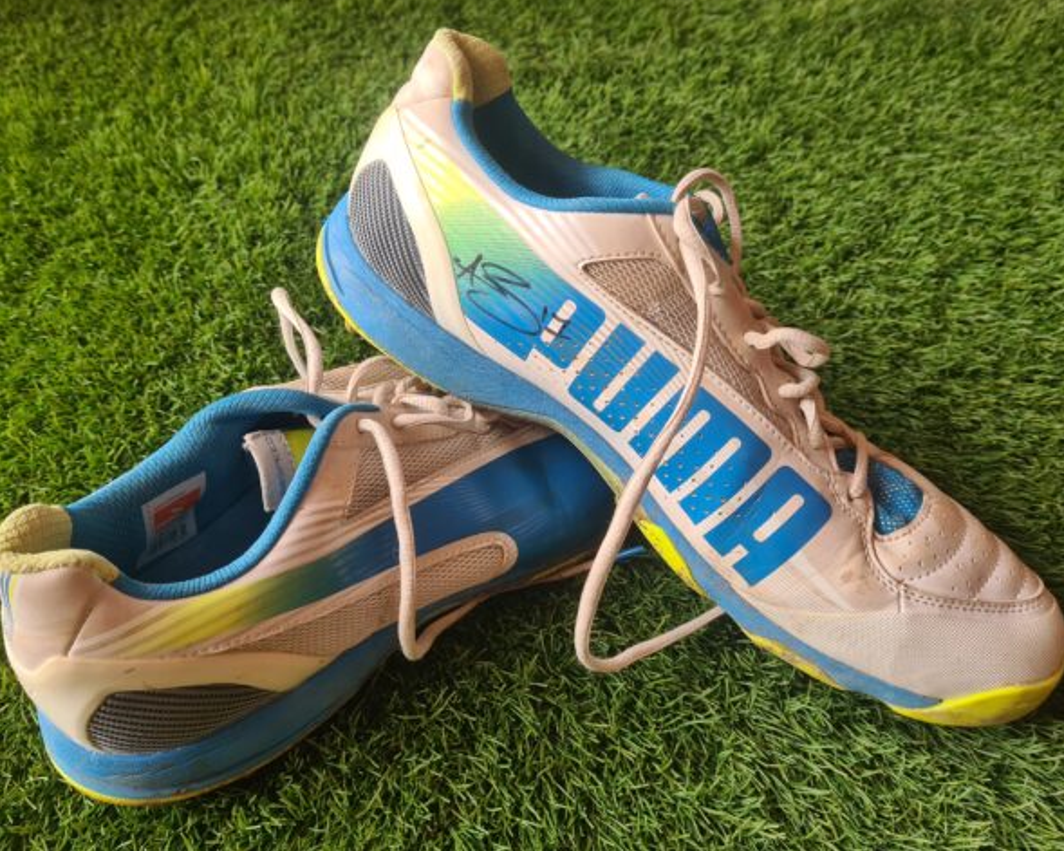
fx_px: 882
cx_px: 527
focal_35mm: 28
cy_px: 412
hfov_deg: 62.2
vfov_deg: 51.5
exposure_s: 1/100
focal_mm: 5.4
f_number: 1.8
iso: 64
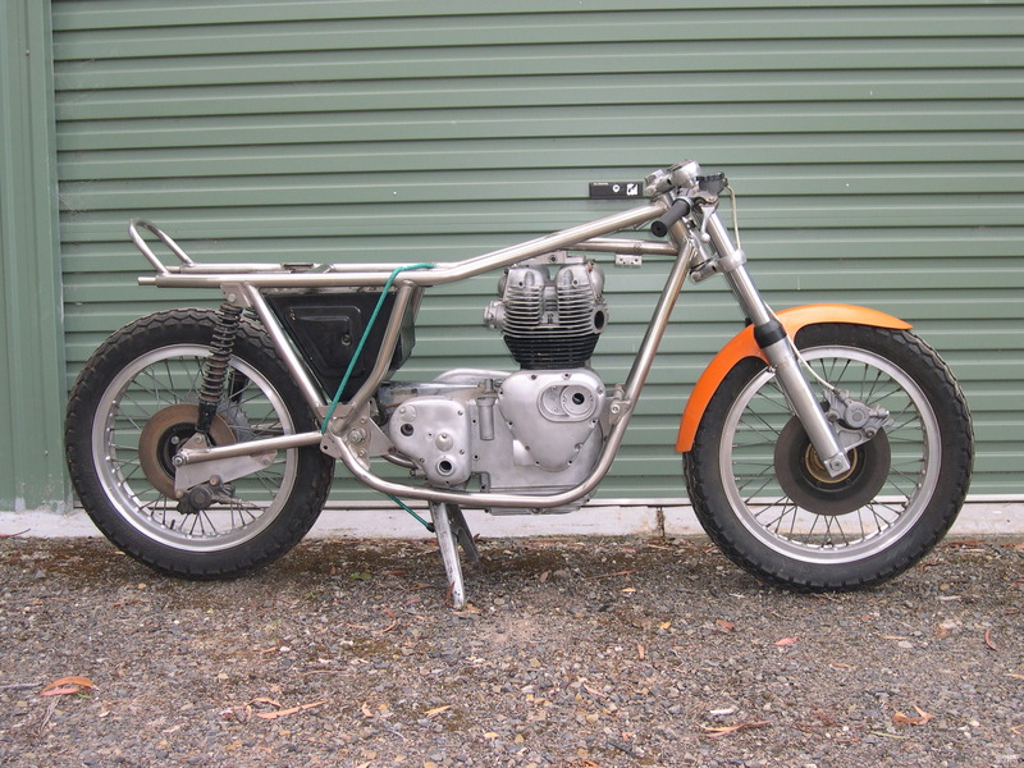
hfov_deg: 40.4
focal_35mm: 47
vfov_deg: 30.9
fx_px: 1390
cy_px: 384
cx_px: 512
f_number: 3.1
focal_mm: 10.1
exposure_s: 1/115
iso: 100
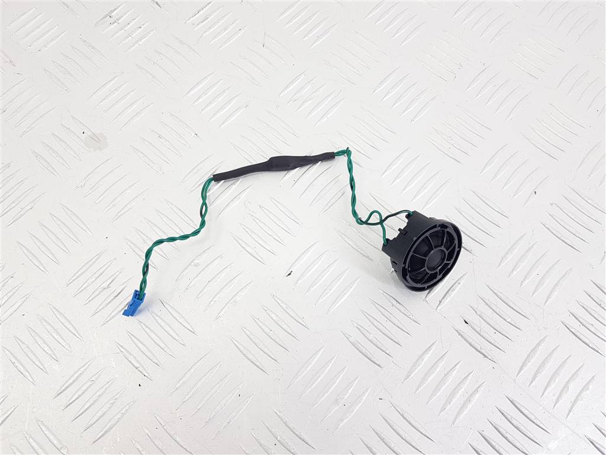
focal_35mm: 26
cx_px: 303
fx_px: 455
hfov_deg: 67.3
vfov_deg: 53.1
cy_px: 228
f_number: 1.7
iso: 64
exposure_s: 1/100
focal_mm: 4.2
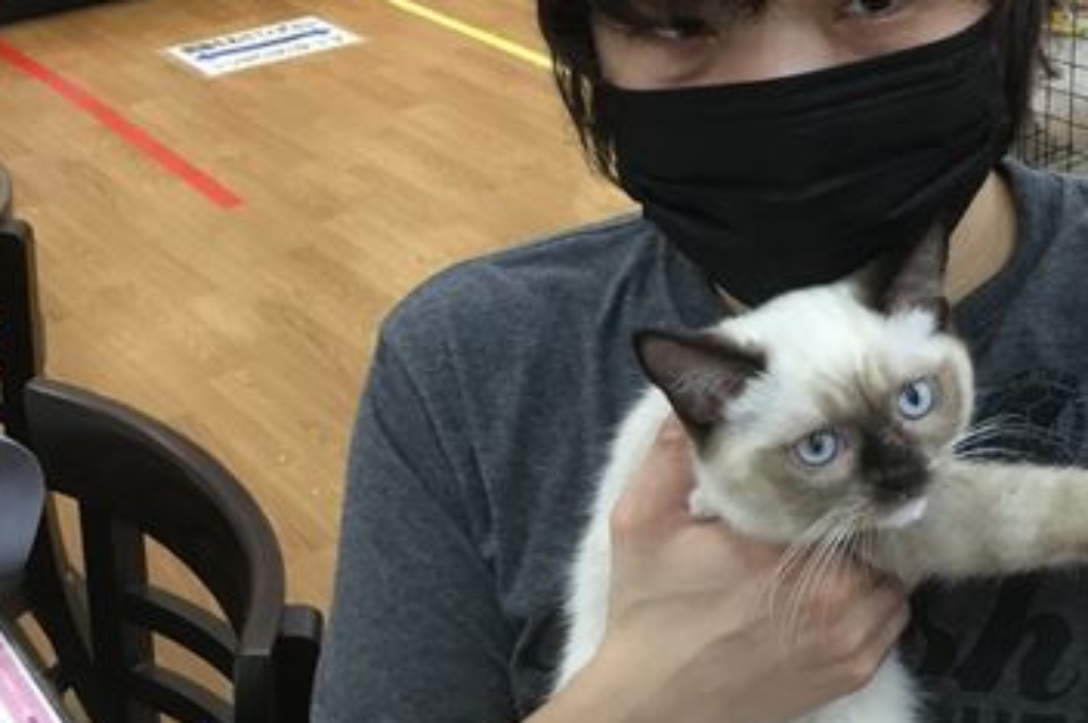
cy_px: 349
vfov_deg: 24.6
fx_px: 1661
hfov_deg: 35.6
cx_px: 791
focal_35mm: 55
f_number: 2.4
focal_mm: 3.3
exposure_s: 1/33
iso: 100
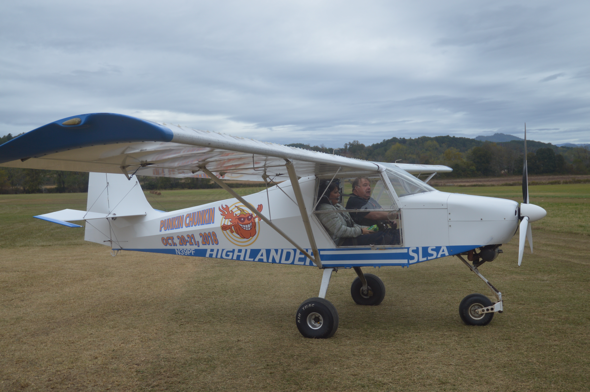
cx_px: 295
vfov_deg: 33.0
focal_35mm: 40
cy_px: 196
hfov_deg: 48.0
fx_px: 663
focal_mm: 27
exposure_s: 1/500
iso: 100
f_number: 3.8
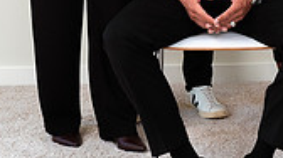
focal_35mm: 118
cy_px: -113
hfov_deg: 18.0
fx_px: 884
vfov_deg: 9.8
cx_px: 241
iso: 200
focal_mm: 42
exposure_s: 1/160
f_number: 5.6
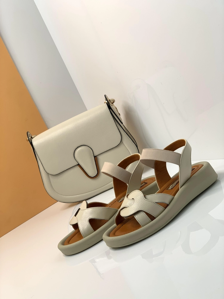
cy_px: 150
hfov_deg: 28.0
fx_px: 449
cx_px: 112
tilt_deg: -8.9
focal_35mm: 52
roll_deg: +26.6
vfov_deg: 36.8
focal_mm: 6
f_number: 2.4
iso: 32
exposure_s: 1/100
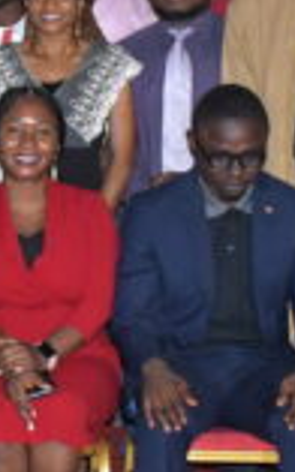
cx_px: -247
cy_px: 165
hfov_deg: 7.7
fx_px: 2124
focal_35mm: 165
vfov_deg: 12.7
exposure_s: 1/100
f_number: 7.1
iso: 1600
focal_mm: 22
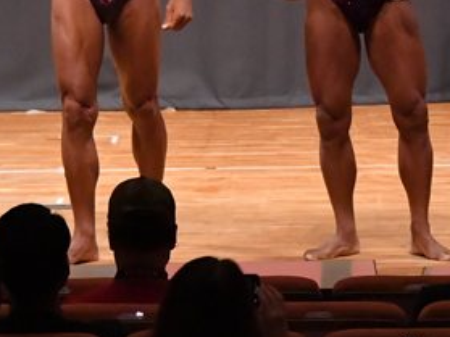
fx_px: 6341
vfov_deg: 3.0
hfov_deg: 4.1
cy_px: 52
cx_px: 327
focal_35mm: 488
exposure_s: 1/400
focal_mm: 122
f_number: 5.6
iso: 10000
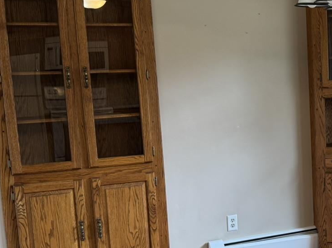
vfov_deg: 21.8
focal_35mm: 67
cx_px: 374
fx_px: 642
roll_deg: +0.6
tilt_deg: -10.1
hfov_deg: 26.5
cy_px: 161
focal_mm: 6.76
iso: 125
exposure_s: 1/60
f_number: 1.78
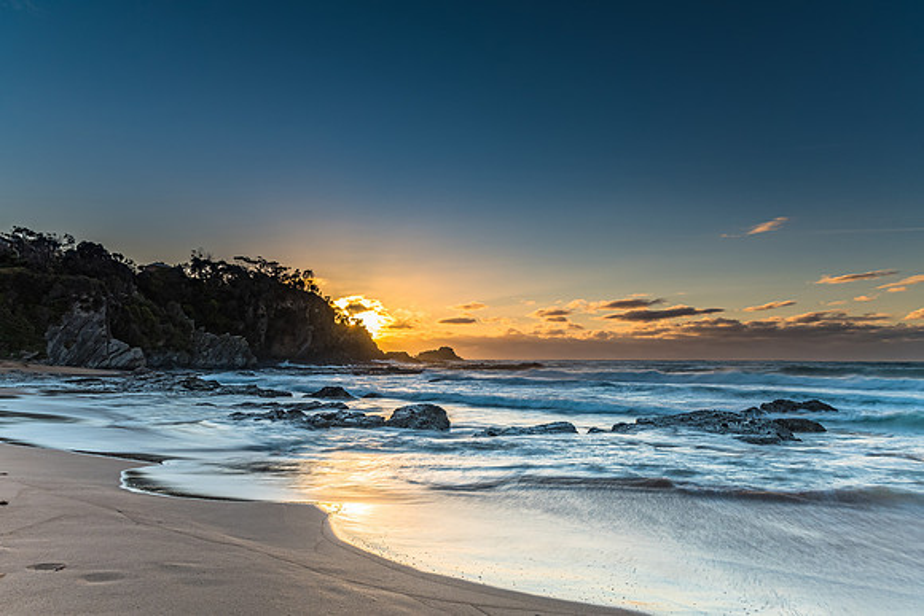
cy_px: 308
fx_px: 641
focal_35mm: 25
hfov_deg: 71.5
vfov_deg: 51.3
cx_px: 462
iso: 64
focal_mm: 16
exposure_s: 1/2
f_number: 13
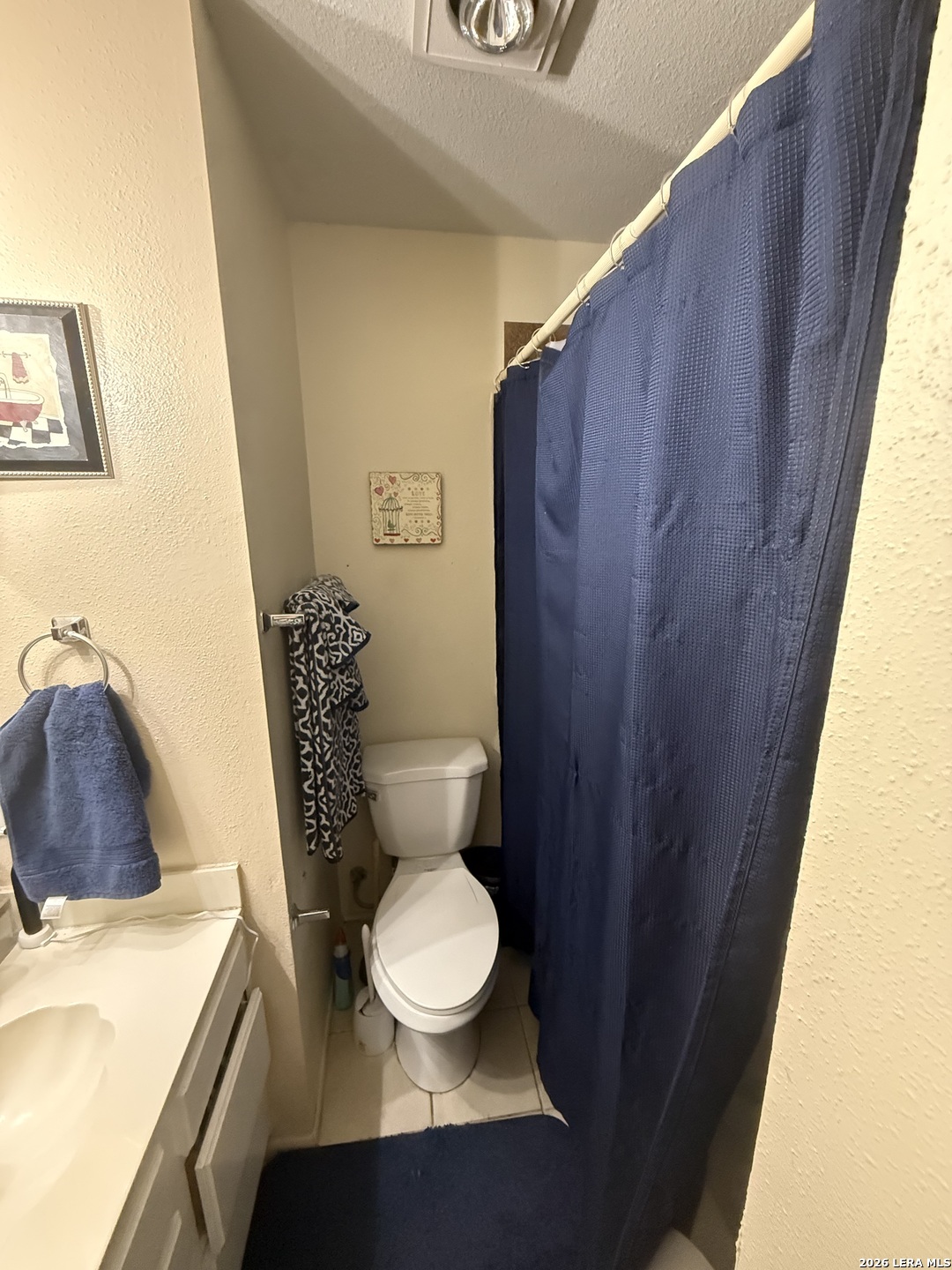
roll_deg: -0.9
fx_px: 513
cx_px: 476
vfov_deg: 102.1
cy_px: 635
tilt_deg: -12.8
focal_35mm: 14
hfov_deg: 85.7
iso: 1000
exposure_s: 1/60
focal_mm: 2.22
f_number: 2.2
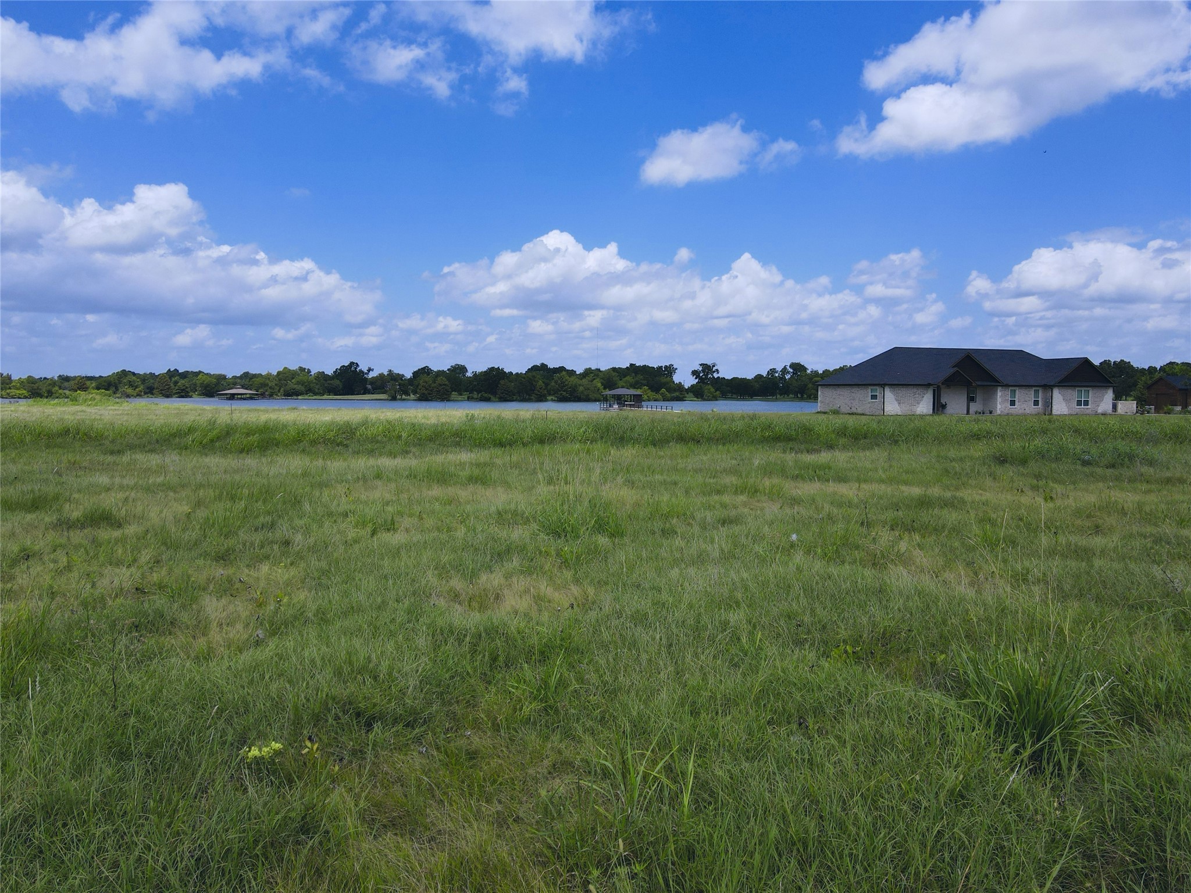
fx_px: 826
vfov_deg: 56.8
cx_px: 596
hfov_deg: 71.6
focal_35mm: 24
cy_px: 446
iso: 100
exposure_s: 1/1000
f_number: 2.8
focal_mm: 4.5
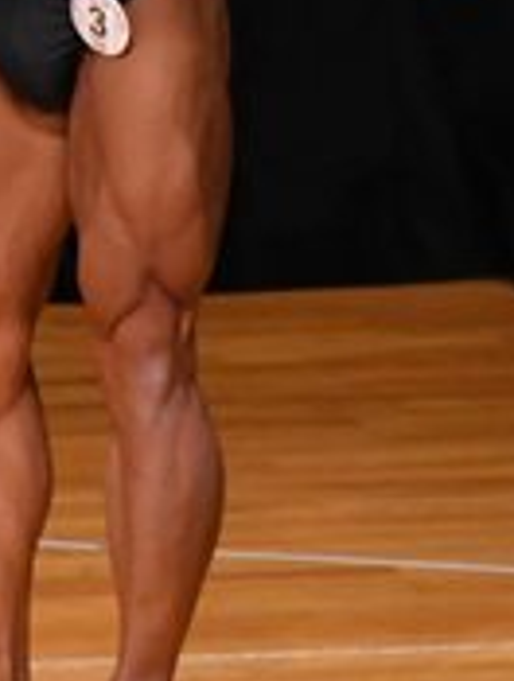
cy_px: -86
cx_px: -6
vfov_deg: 1.6
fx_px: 23869
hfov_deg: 1.2
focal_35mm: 1210
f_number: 5.6
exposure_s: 1/400
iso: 4000
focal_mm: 190
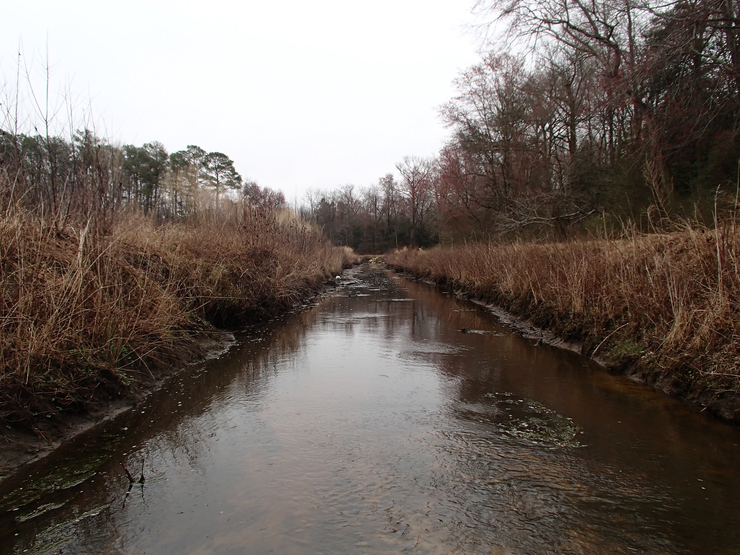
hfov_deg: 63.4
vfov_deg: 49.7
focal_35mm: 28
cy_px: 278
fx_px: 599
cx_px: 370
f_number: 3.9
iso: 100
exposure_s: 1/250
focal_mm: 5
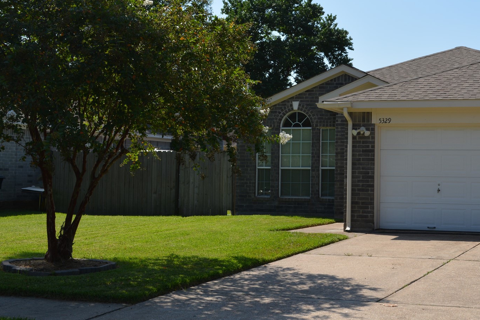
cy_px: 105
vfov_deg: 21.8
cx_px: 358
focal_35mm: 62
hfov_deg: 31.8
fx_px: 827
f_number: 10
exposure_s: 1/200
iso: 100
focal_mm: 26
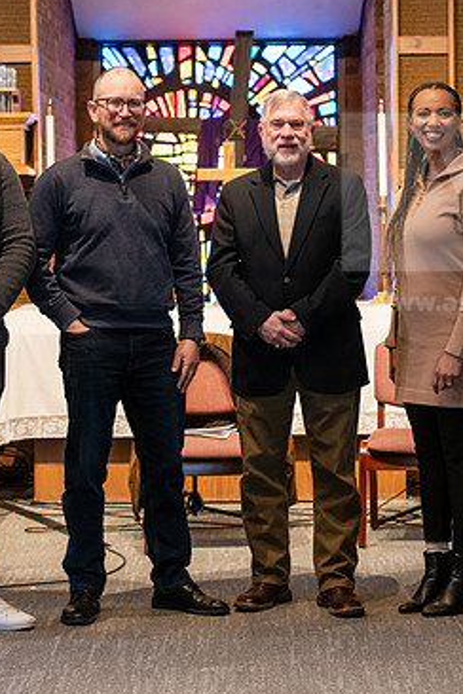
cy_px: 342
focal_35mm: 111
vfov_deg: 18.4
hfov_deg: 12.3
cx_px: 285
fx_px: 2141
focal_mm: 70
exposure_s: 1/160
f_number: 4
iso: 2500
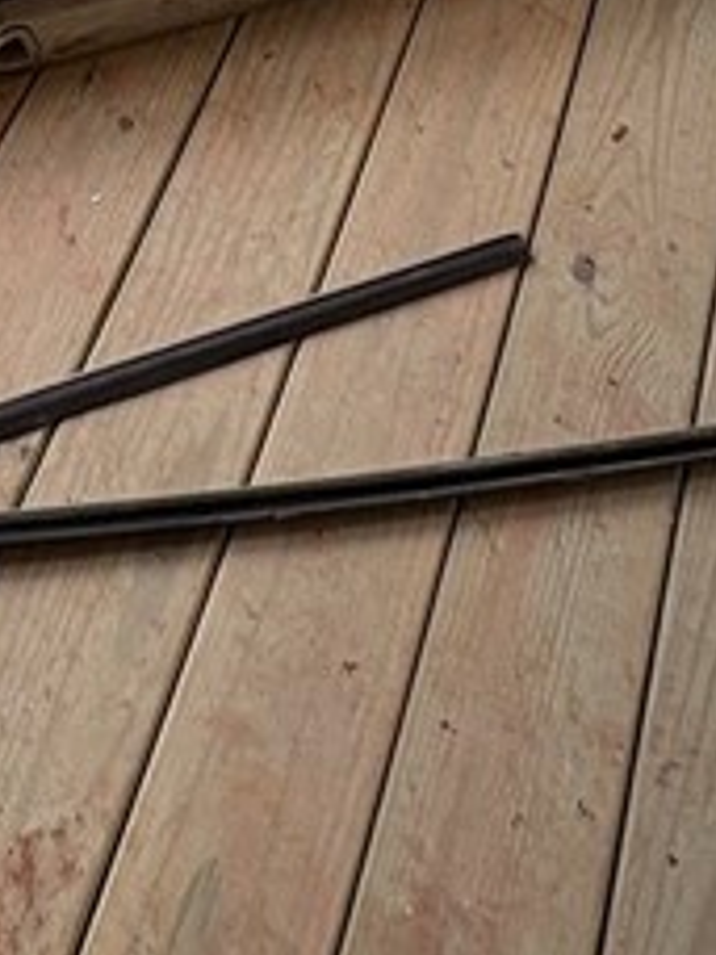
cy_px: -783
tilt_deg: -30.2
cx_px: 21
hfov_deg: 22.5
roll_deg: +0.8
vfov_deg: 20.7
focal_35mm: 63
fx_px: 1737
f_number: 2.2
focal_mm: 2.22
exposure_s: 1/430
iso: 40
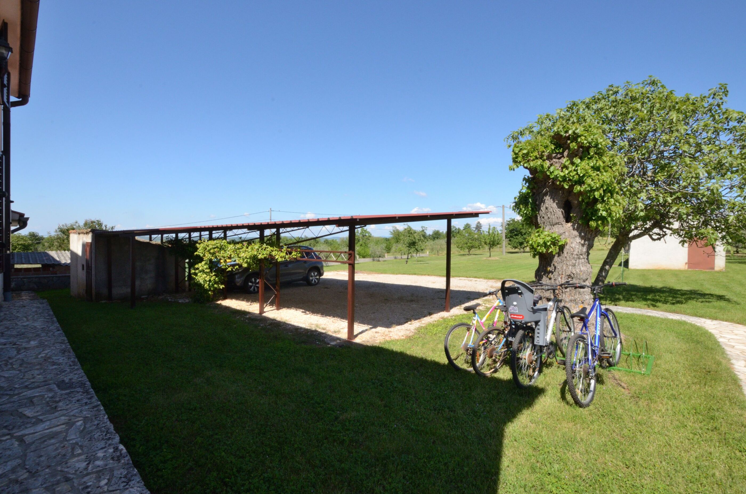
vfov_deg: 77.1
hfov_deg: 100.5
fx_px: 310
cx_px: 373
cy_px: 247
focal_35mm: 15
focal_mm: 10
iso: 640
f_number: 16
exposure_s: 1/200
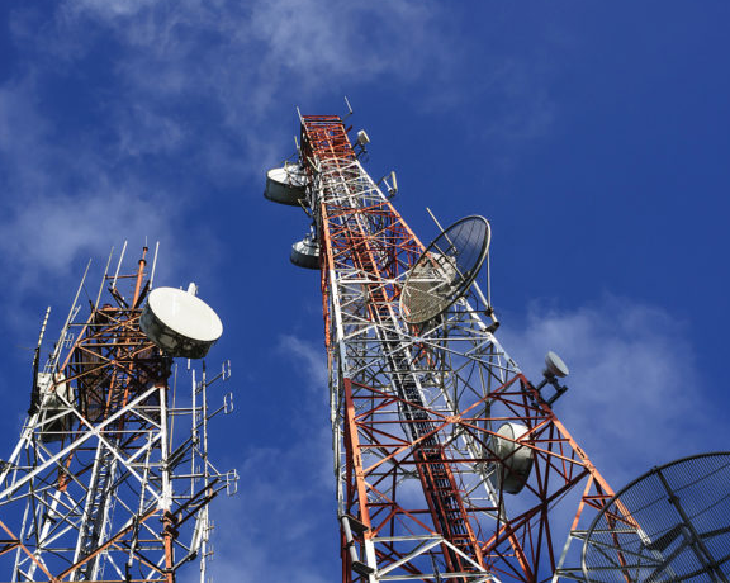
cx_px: 300
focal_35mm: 48
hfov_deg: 38.7
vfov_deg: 31.4
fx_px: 1036
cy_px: 288
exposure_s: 1/500
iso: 200
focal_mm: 28
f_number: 9
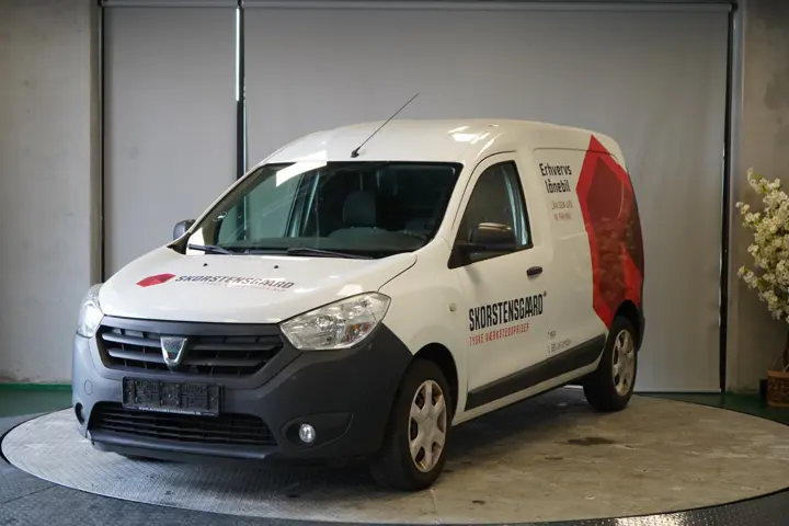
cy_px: 263
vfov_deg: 20.9
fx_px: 1424
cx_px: 394
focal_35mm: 65
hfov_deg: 31.0
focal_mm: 65
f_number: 5.6
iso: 1250
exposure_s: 1/160
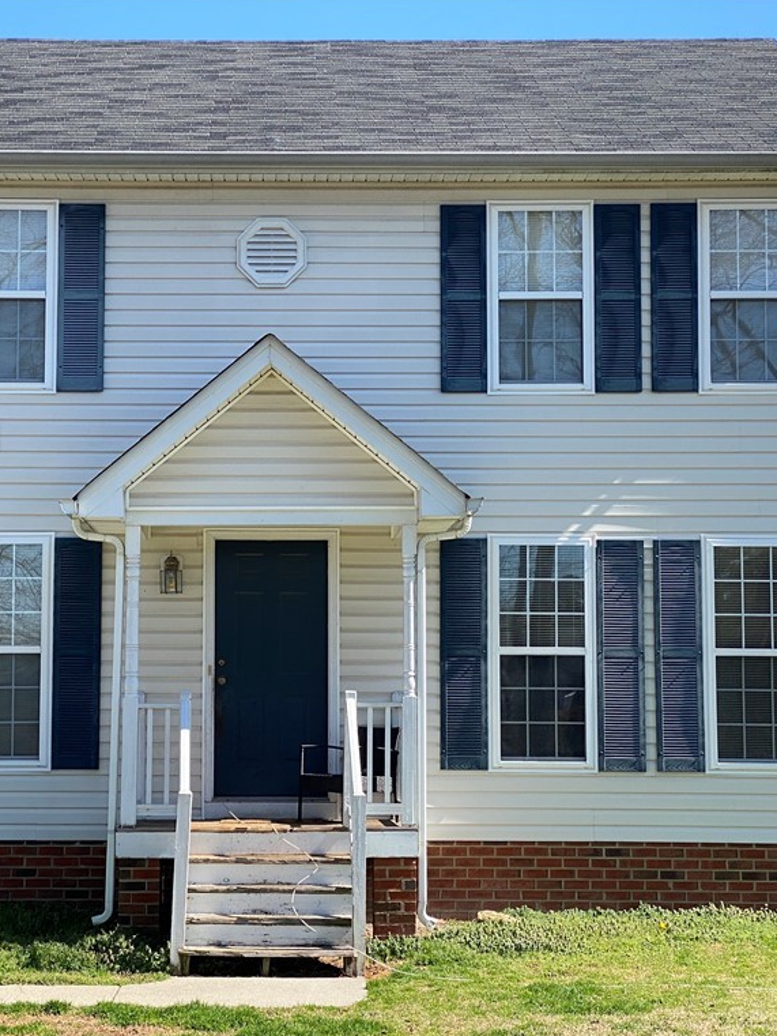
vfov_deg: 27.8
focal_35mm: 70
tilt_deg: +5.0
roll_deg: -0.3
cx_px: 256
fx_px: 2094
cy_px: 519
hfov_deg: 20.9
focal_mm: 6
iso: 20
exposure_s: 1/959
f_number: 2
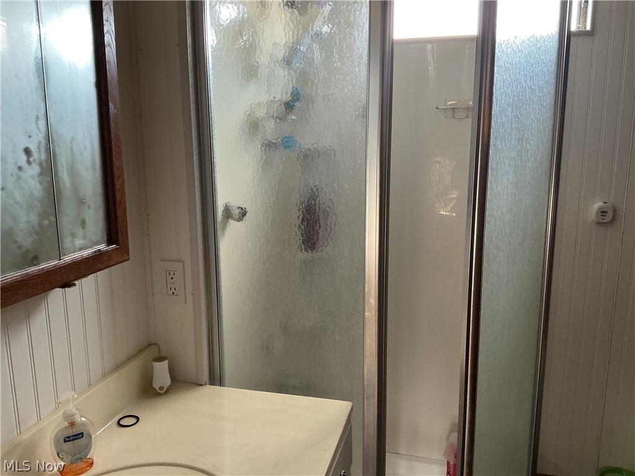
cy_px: 238
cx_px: 318
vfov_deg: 48.2
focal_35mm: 29
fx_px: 532
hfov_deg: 61.7
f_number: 1.8
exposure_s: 1/60
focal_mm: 3
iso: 125
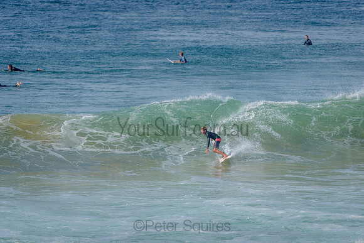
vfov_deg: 3.5
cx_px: 182
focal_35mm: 390
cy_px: 122
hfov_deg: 5.3
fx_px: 3944
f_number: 5.6
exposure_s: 1/2000
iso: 220
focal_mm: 390
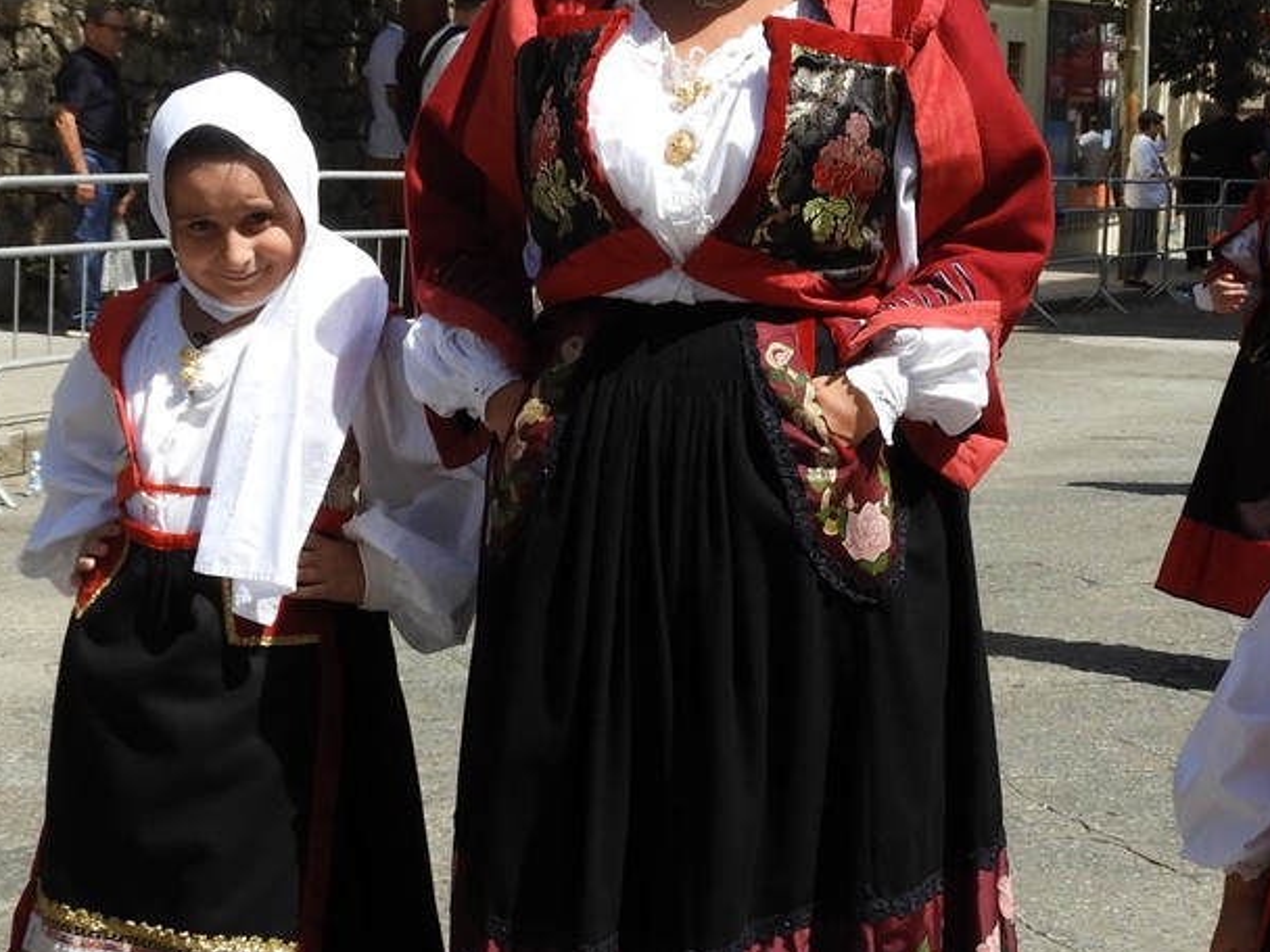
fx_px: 2605
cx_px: 698
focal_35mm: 71
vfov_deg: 20.7
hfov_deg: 27.4
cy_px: 587
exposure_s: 1/1250
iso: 100
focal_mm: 4.3
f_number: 3.3
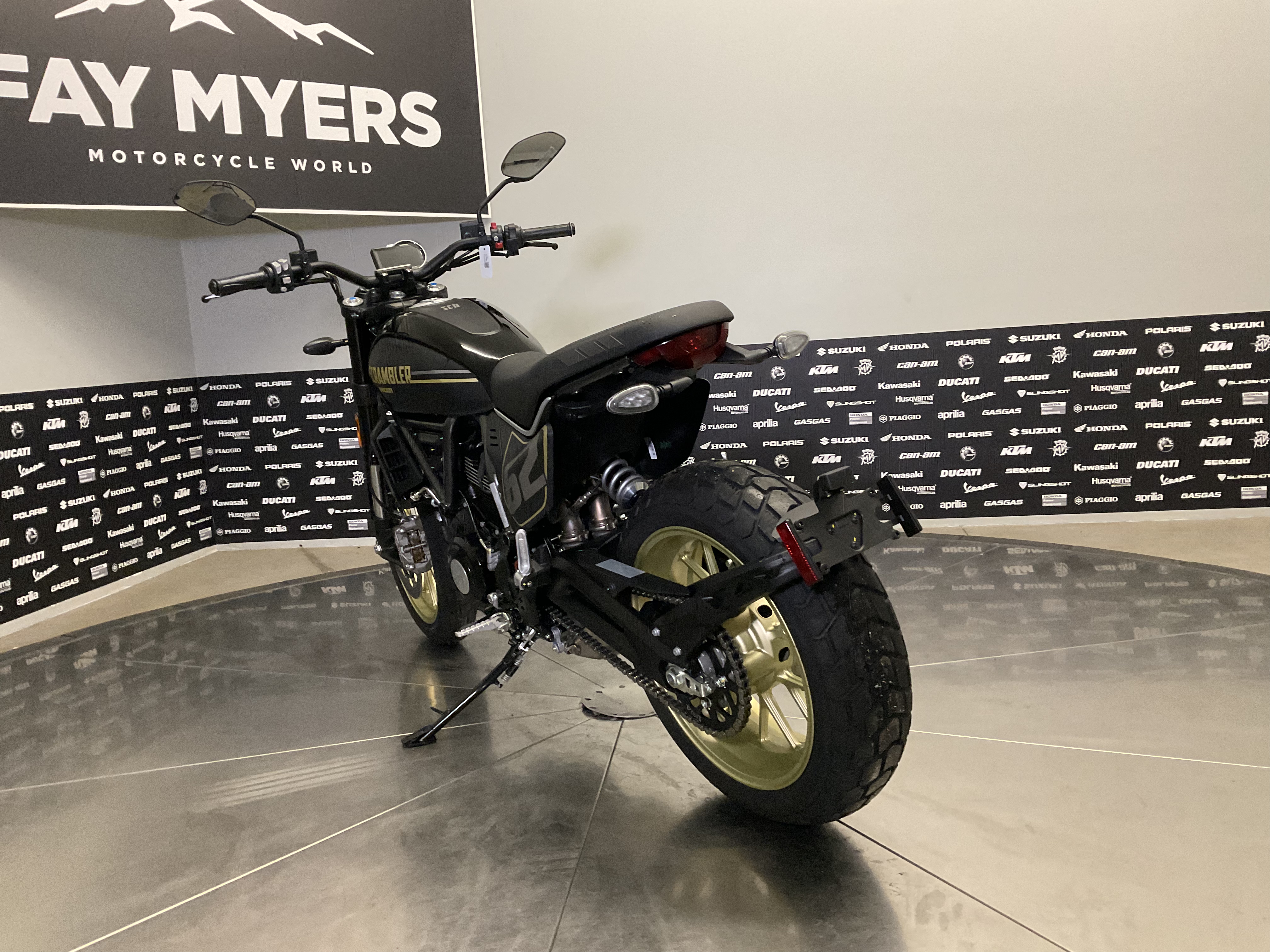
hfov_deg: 61.7
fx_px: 1064
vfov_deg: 48.2
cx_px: 635
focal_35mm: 29
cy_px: 476
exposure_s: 1/60
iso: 250
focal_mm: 3
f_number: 1.8
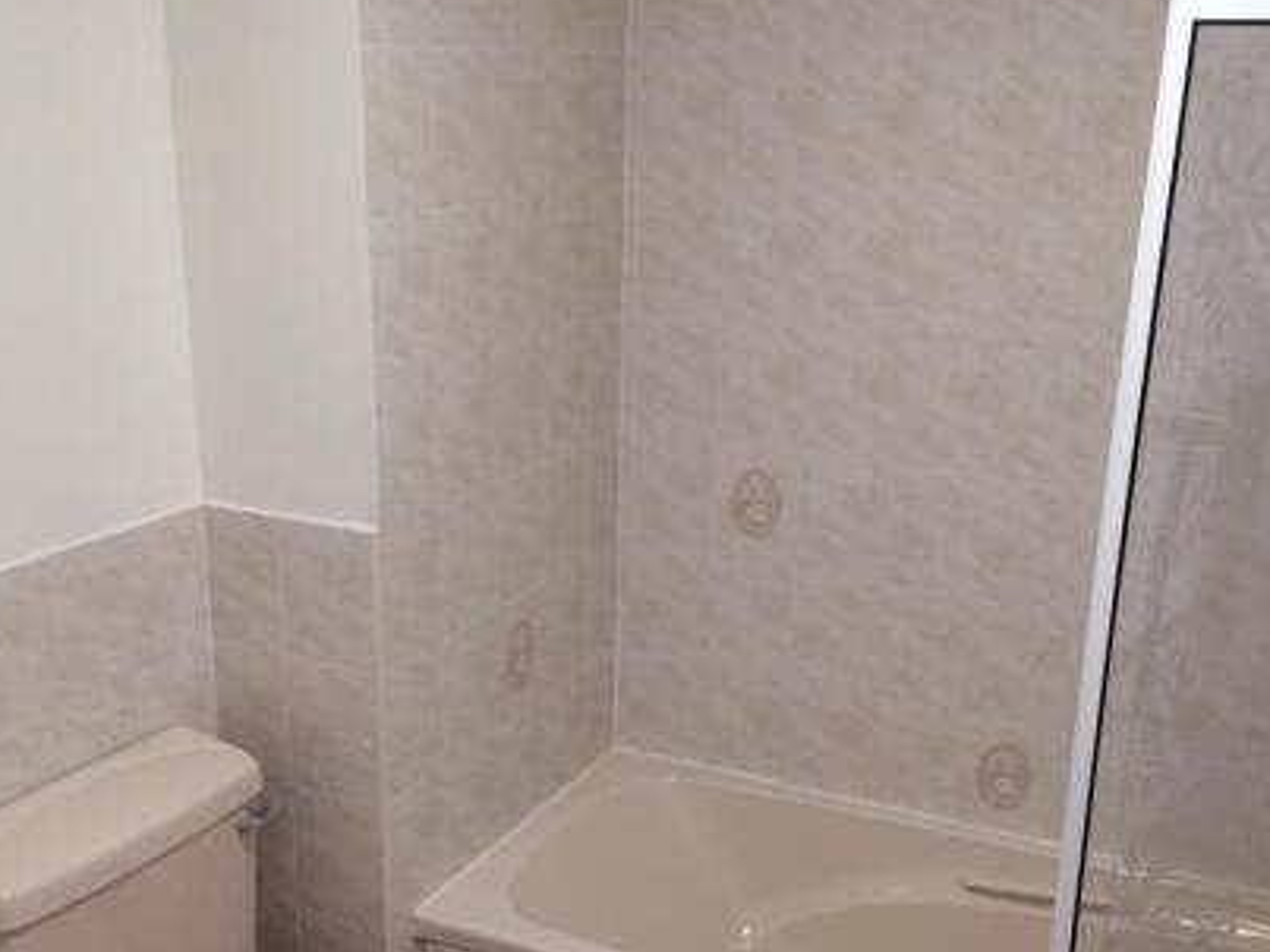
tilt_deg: -19.7
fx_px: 1540
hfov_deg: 44.8
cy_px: 638
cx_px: 632
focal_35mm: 42
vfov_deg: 34.0
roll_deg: -0.9
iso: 50
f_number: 2.2
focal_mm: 4.15
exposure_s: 1/33
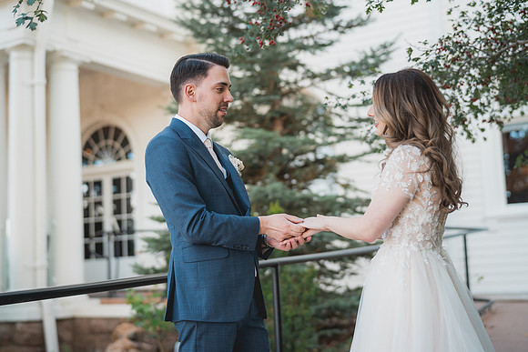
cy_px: 176
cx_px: 264
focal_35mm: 57
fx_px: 842
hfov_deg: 34.8
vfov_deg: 23.6
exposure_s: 1/800
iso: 400
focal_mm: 50
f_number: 1.8
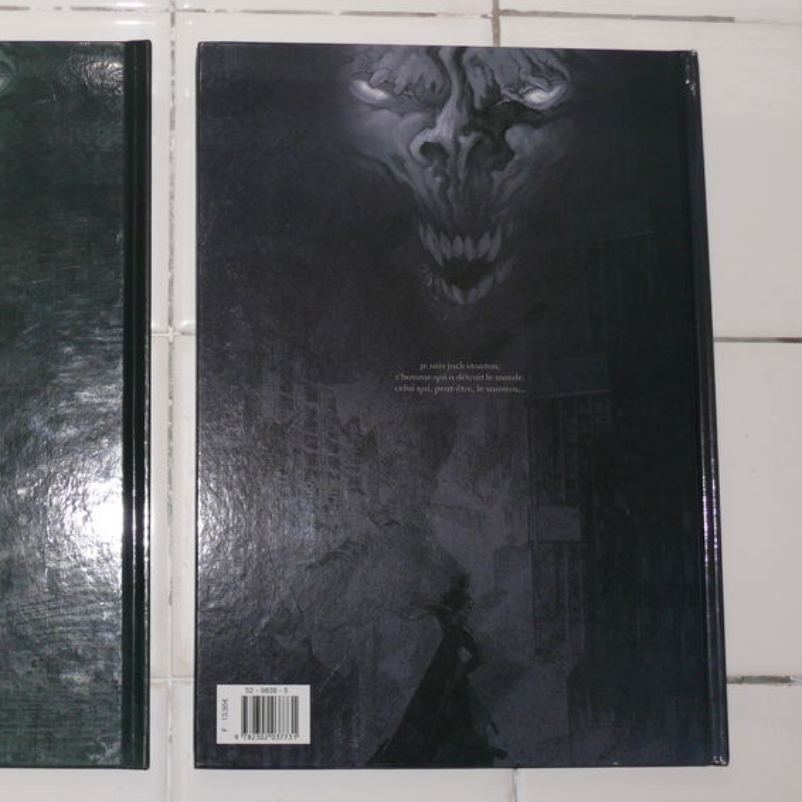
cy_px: 330
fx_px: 1678
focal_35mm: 64
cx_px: 164
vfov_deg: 26.8
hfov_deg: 26.4
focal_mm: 8.4
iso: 100
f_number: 2.8
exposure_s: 1/30
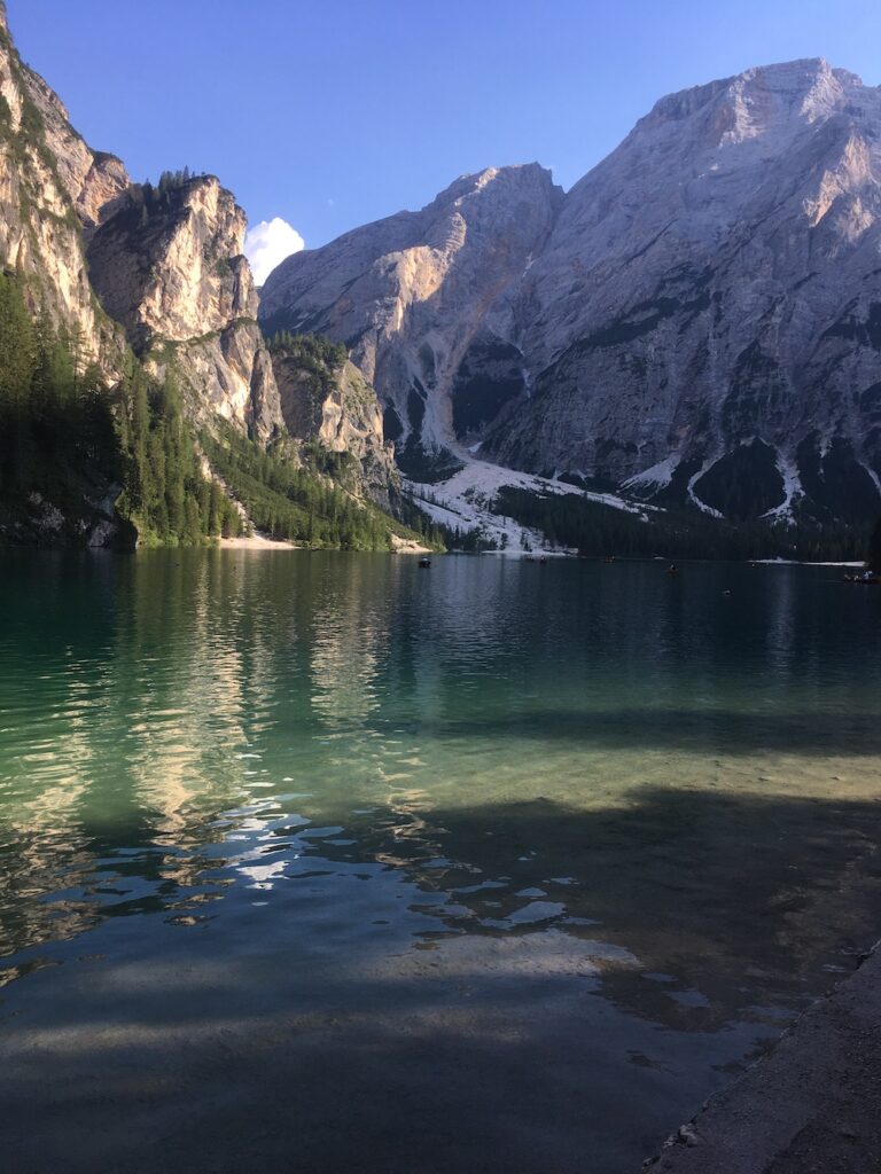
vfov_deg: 61.7
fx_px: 984
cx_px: 440
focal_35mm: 29
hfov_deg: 48.2
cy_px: 587
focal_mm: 4.15
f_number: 2.2
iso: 25
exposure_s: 1/674
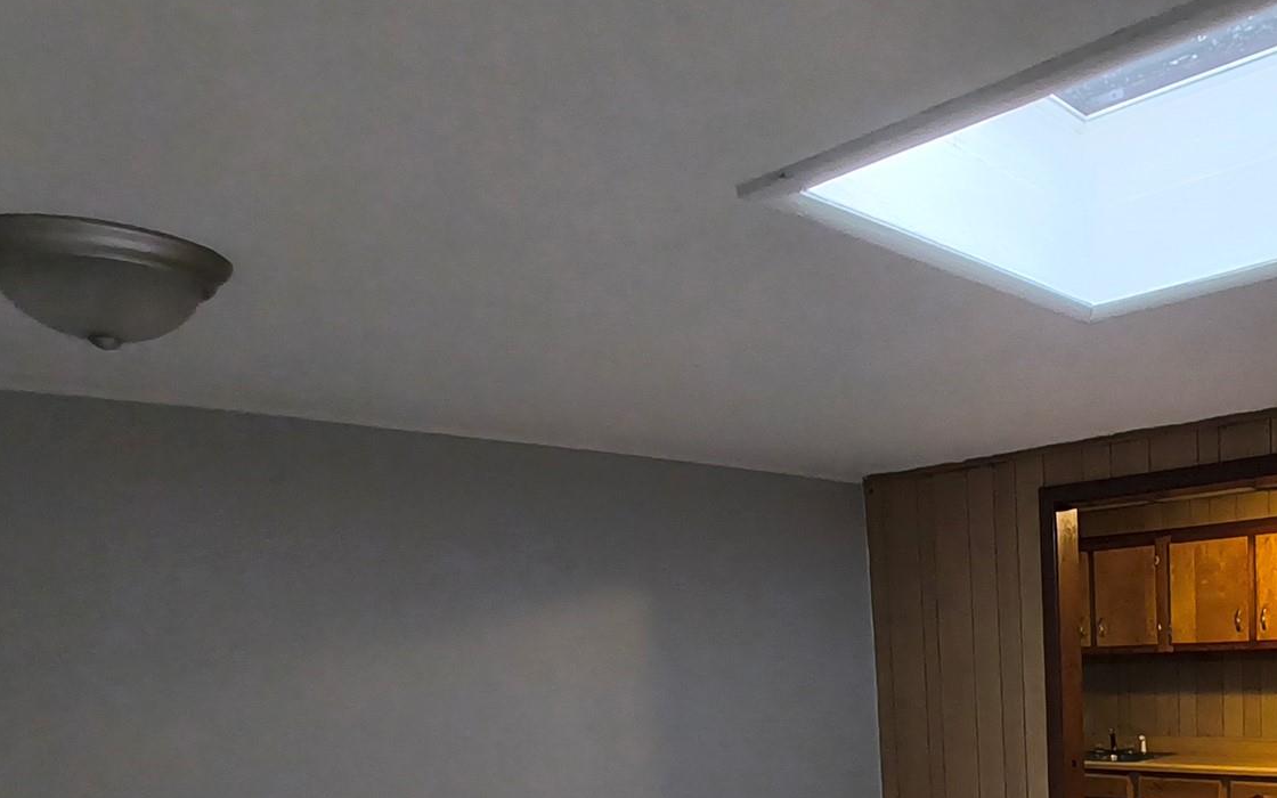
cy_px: 828
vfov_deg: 35.9
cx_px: 1126
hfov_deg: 54.2
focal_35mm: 31
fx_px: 1079
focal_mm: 1.46
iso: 250
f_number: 2.2
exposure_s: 1/40
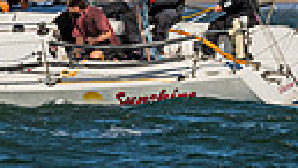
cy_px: -335
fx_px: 14568
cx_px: 93
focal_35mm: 1841
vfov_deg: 0.7
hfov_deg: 1.2
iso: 400
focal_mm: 310
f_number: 5.6
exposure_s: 1/6400
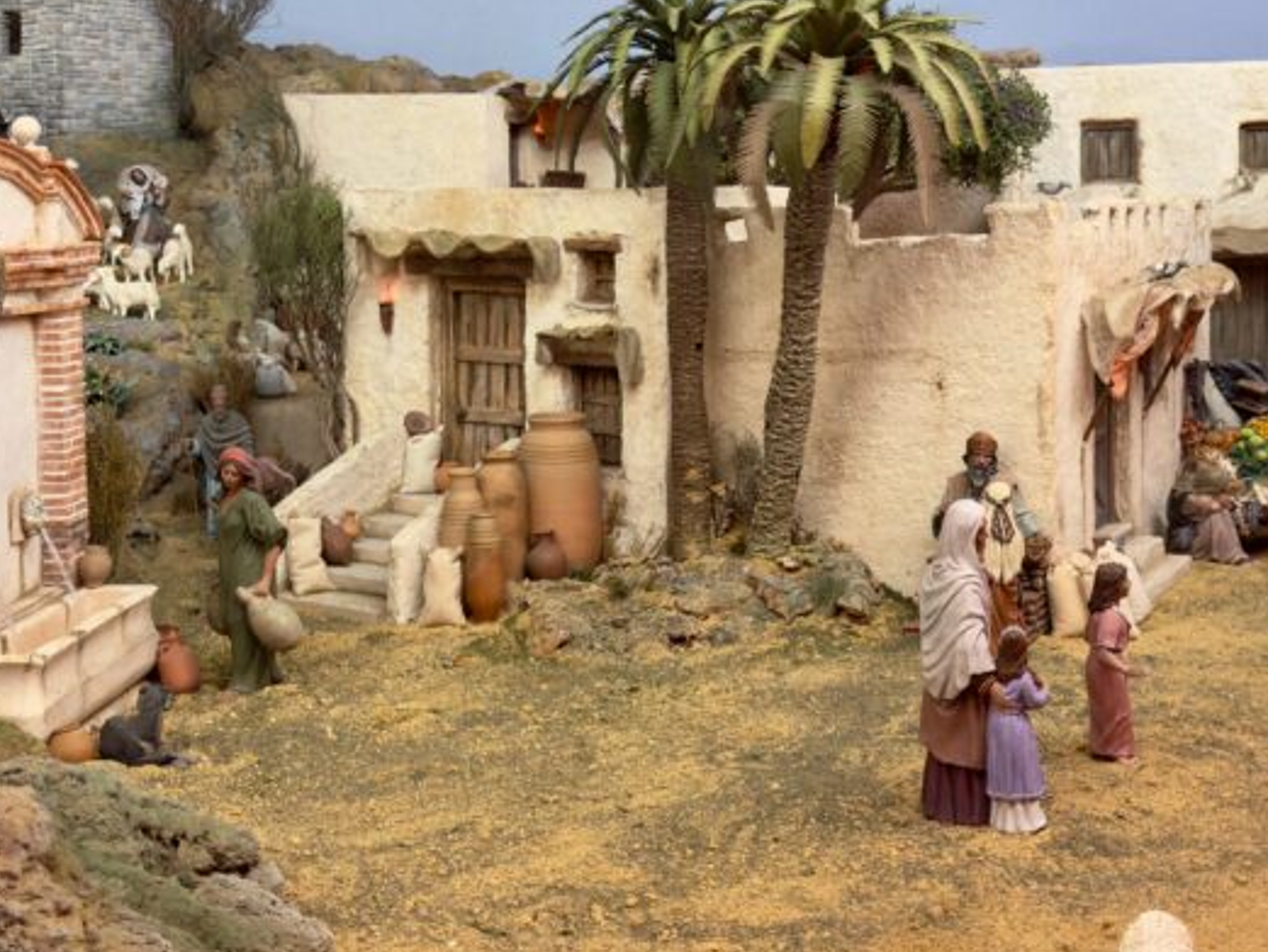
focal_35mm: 47
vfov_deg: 30.8
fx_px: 1722
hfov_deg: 40.3
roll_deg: +1.2
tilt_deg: -11.7
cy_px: 554
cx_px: 720
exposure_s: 1/59
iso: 200
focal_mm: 6.76
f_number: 1.78
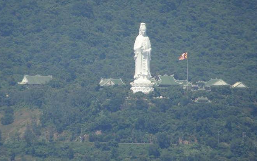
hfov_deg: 2.6
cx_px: 130
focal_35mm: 805
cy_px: 64
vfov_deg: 1.6
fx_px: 5638
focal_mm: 123
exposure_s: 1/320
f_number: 6.4
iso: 80
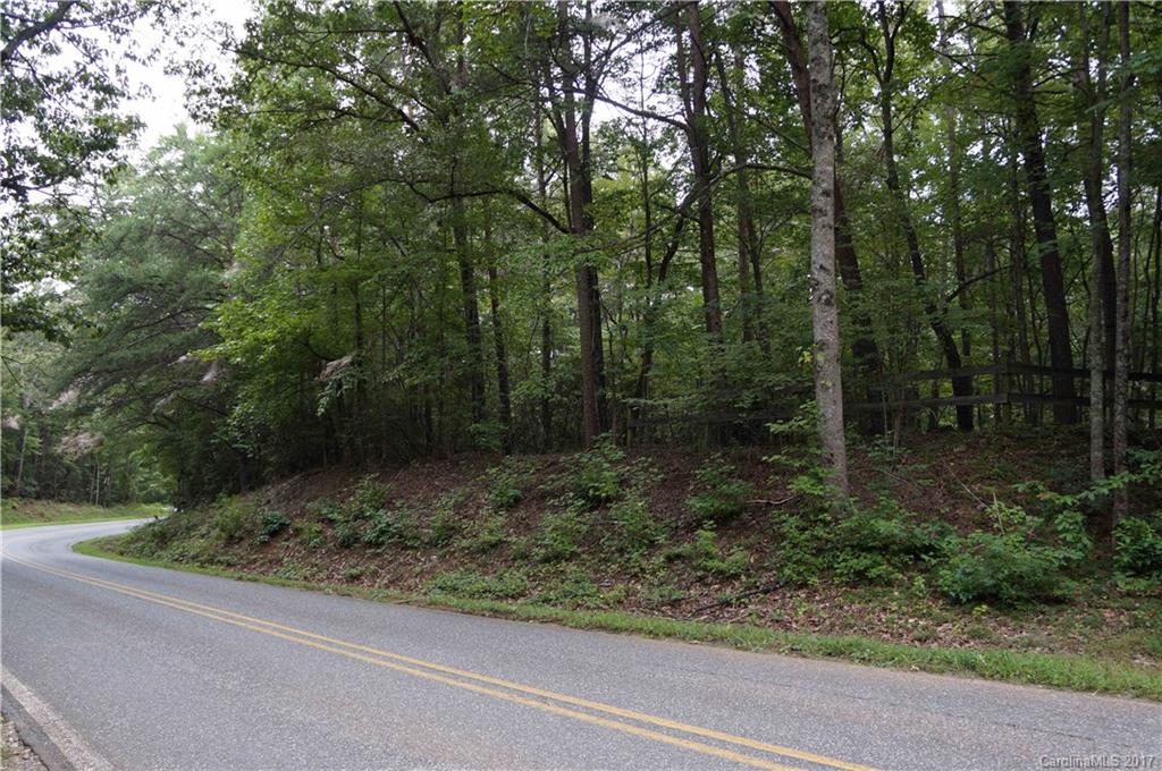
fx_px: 967
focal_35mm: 30
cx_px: 581
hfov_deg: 62.0
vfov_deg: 43.5
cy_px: 386
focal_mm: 20
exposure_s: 1/160
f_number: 4
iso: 320
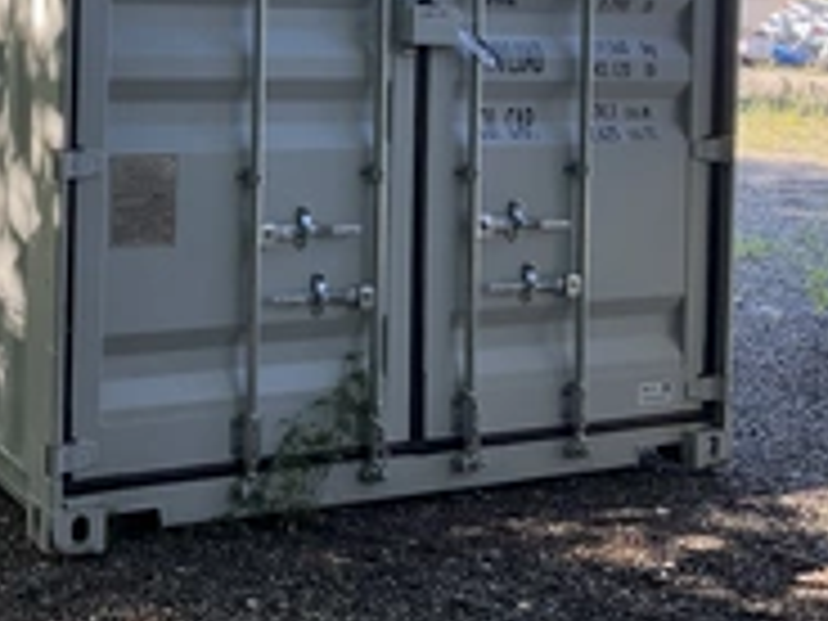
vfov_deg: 22.5
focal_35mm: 63
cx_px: 122
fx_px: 1507
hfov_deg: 29.7
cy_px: 18
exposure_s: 1/155
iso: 20
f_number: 1.8
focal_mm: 3
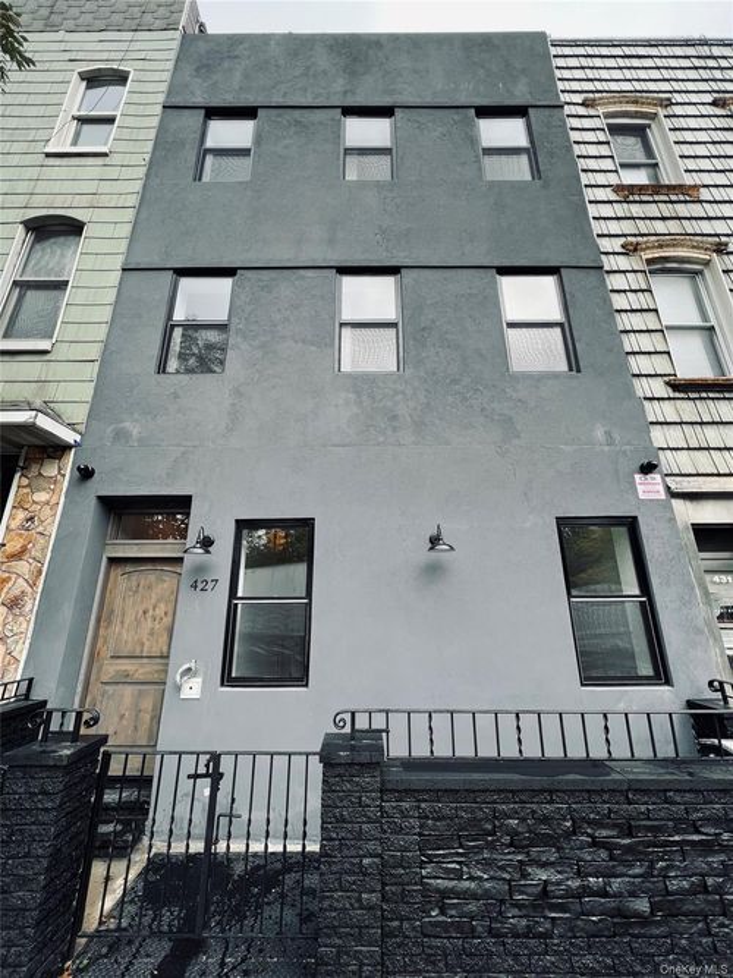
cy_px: 489
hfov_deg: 89.9
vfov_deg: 106.2
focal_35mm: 13
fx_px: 367
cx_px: 366
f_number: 1.8
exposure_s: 1/296
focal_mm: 1.57
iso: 32
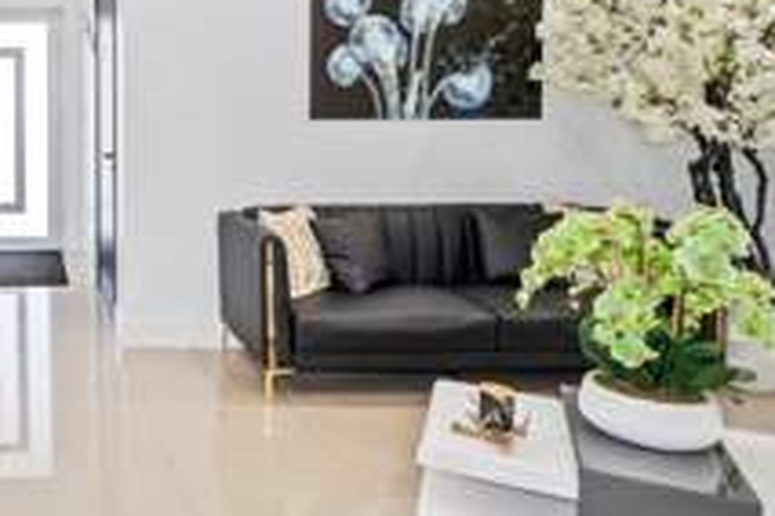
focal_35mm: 36
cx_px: 29
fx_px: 775
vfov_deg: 35.9
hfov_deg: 46.1
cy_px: 118
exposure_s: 1/160
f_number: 4
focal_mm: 16
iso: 1600
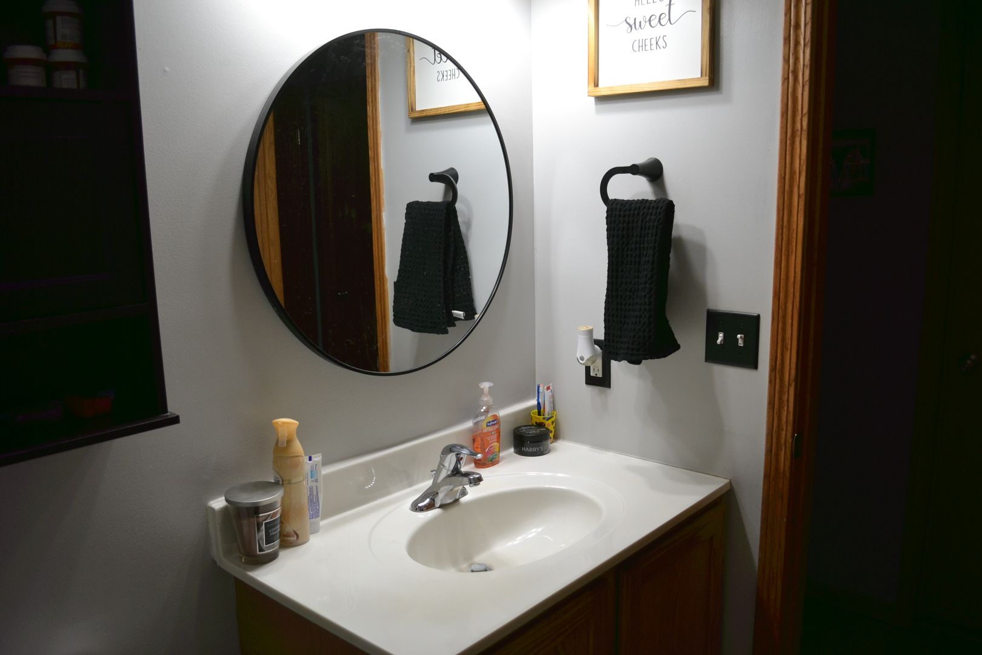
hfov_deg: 67.4
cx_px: 491
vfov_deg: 47.9
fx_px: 736
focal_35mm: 27
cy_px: 328
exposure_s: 1/60
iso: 400
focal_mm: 18
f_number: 4
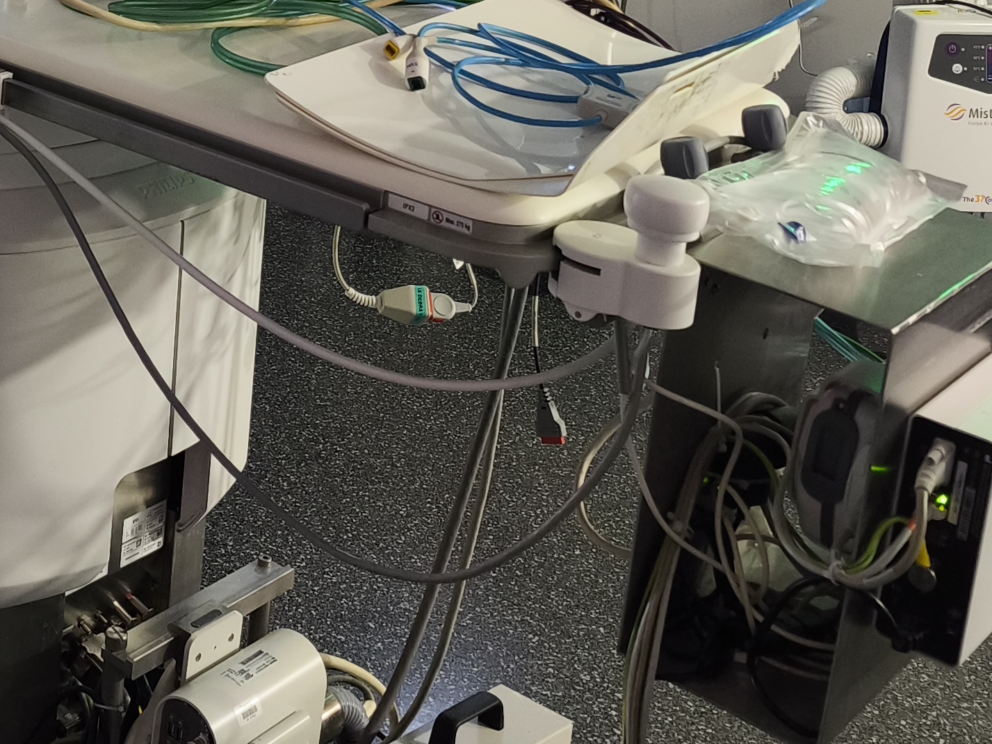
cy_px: -210
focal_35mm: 66
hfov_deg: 26.9
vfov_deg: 20.4
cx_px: -106
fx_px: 1892
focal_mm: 6.57
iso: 800
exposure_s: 1/32
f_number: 1.6
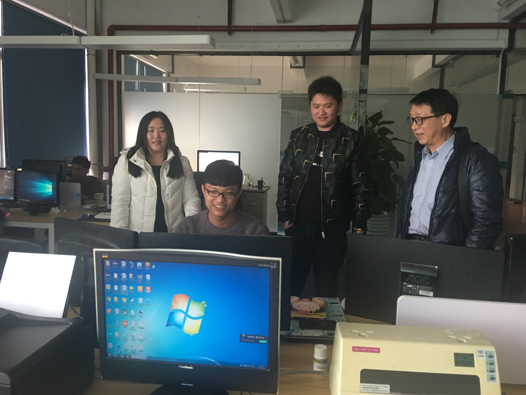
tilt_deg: -6.9
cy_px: 198
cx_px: 263
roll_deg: -3.1
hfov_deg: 61.7
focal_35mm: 29
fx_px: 441
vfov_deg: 48.2
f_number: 2.2
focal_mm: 4.15
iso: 80
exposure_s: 1/17
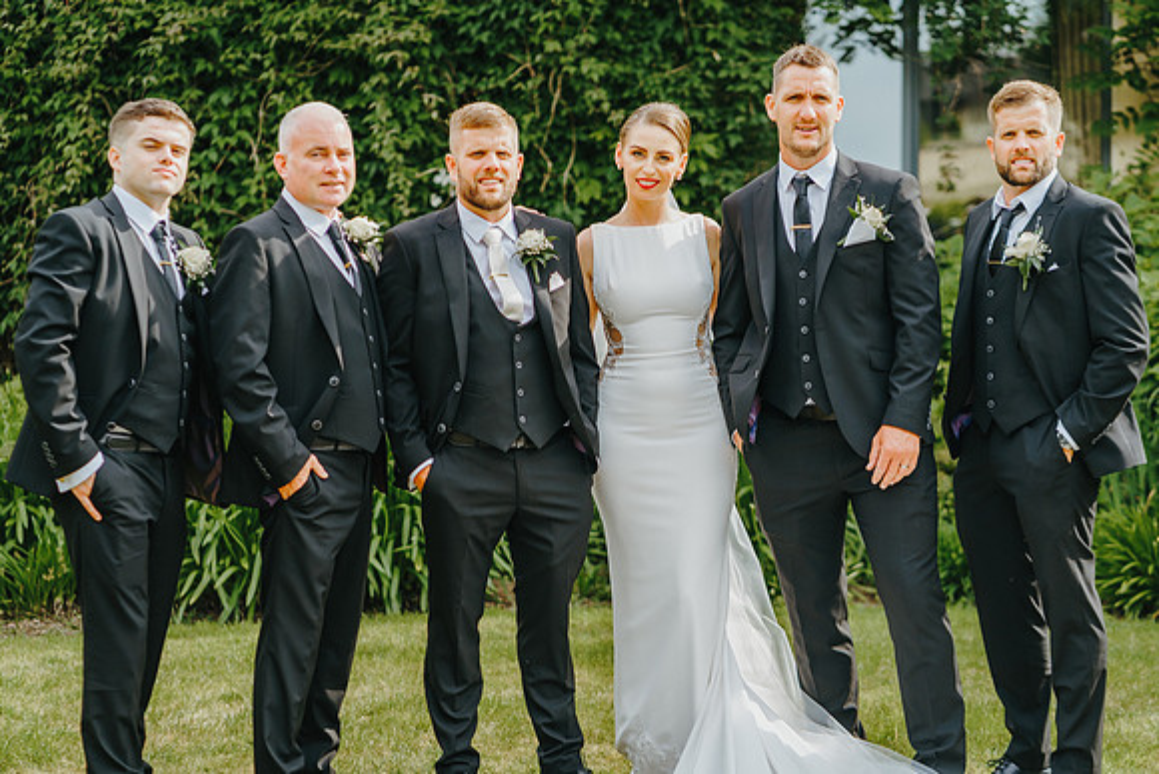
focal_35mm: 88
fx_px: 2834
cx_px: 559
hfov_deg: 23.1
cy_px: 401
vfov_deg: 15.5
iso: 100
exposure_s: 1/640
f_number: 2.8
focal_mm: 85
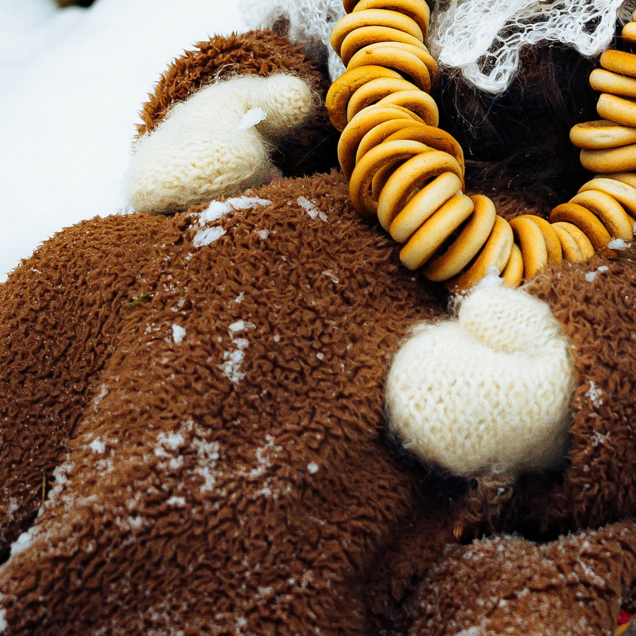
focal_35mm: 135
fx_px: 2806
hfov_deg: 12.9
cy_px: 41
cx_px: 458
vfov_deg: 12.8
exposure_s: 1/200
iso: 800
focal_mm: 50
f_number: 3.5
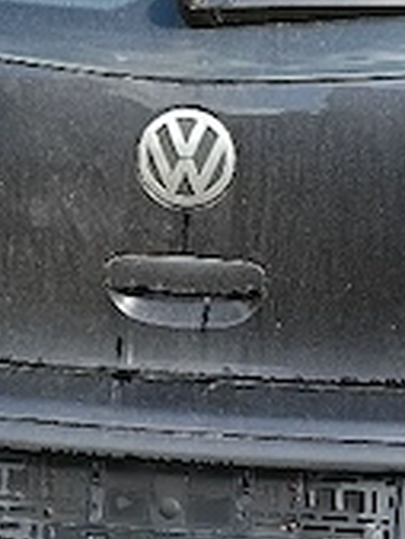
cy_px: 287
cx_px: 210
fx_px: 1994
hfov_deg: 11.6
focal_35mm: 128
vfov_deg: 15.4
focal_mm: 3.98
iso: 50
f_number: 1.8
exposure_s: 1/110
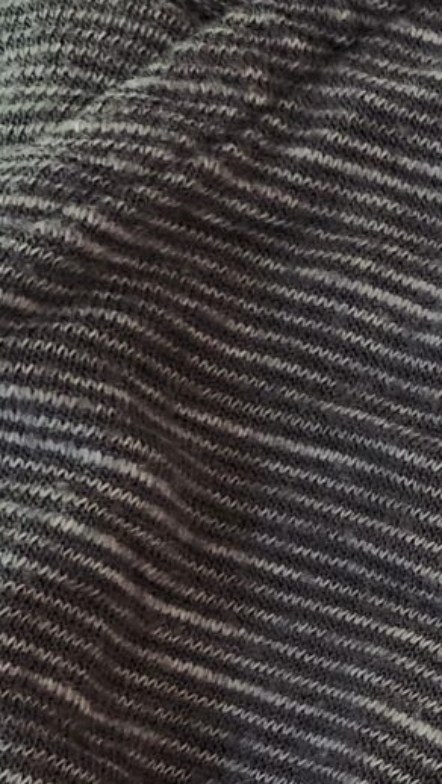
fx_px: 2059
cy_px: 657
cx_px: 1111
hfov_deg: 10.3
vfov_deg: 21.2
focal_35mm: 99
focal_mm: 5.54
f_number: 1.8
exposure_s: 1/120
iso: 1000
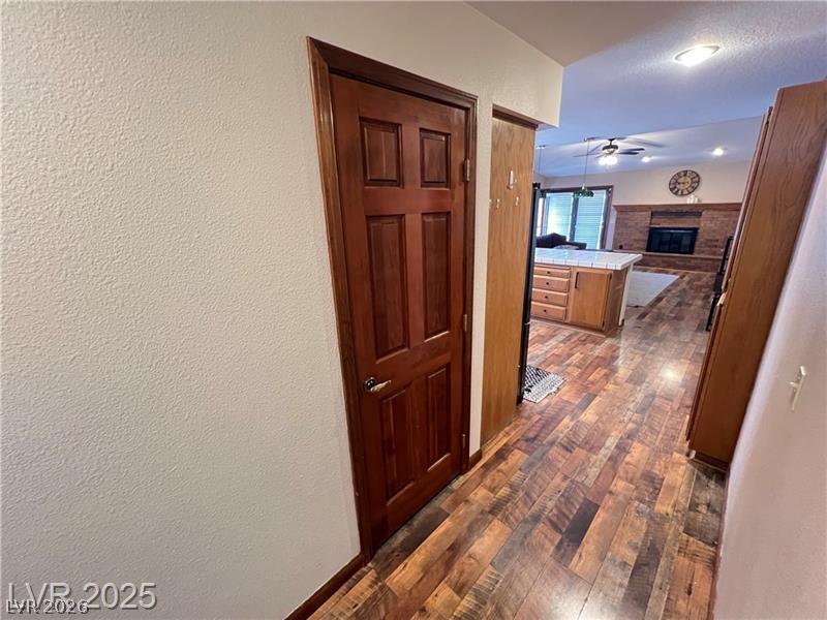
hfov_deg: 106.2
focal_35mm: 13
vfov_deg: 89.9
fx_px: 311
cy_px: 310
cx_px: 414
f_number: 1.8
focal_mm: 1.57
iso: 800
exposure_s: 1/40
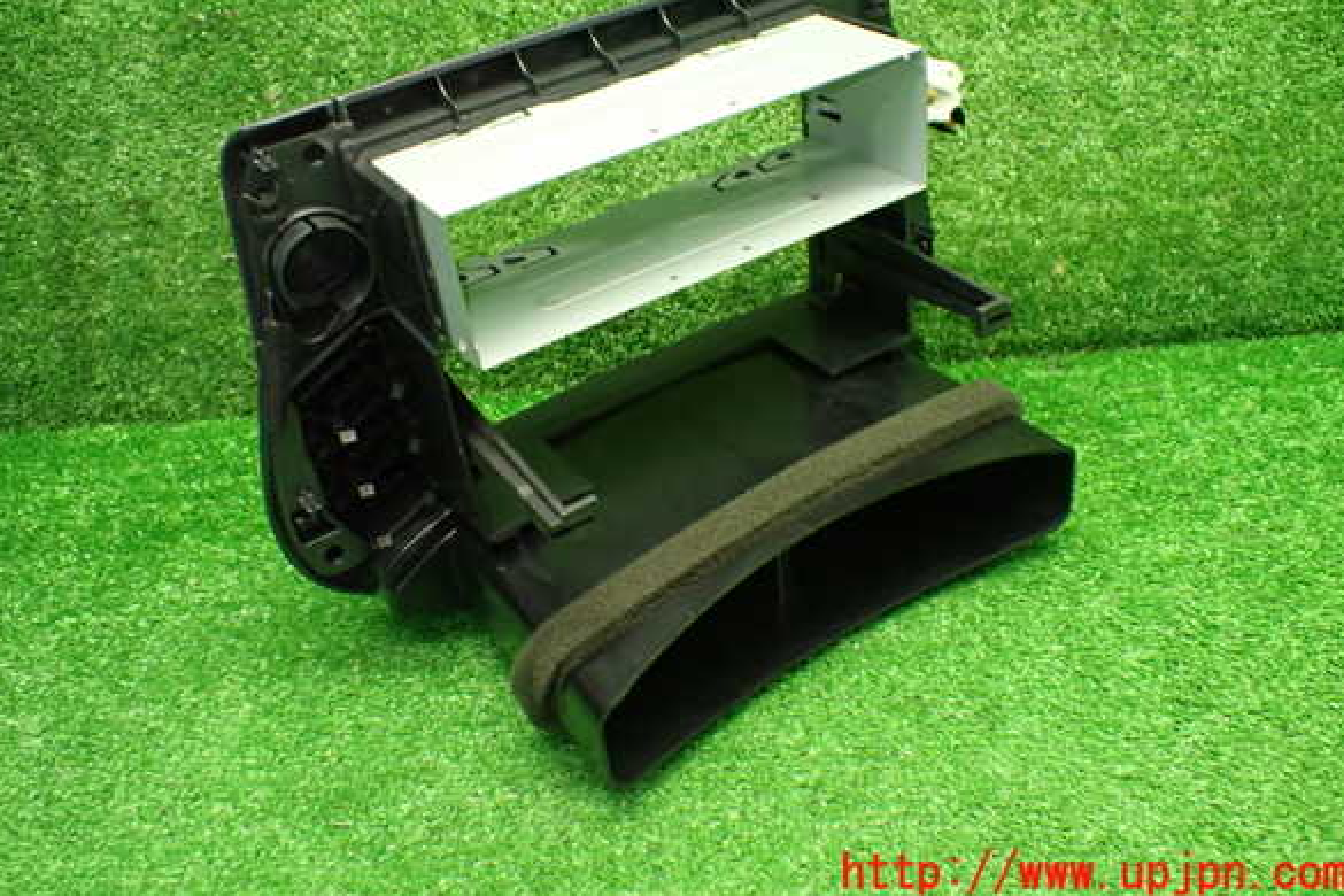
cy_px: 386
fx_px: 1195
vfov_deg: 41.0
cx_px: 671
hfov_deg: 58.7
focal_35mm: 32
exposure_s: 1/80
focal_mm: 5.4
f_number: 2.3
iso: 800
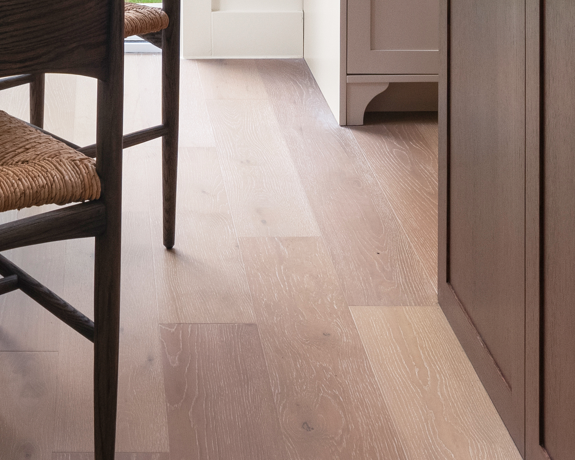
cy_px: -330
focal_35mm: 81
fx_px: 1379
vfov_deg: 16.4
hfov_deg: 23.2
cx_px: 106
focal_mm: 20.9
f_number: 11
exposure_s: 1/15
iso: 500
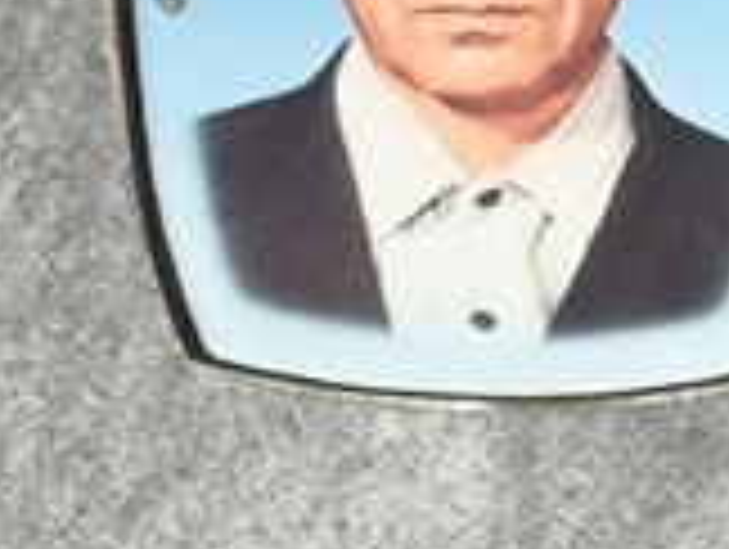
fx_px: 5188
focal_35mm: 246
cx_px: 232
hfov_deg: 8.0
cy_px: 1242
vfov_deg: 5.9
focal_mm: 4.71
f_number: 1.7
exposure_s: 1/901
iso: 50
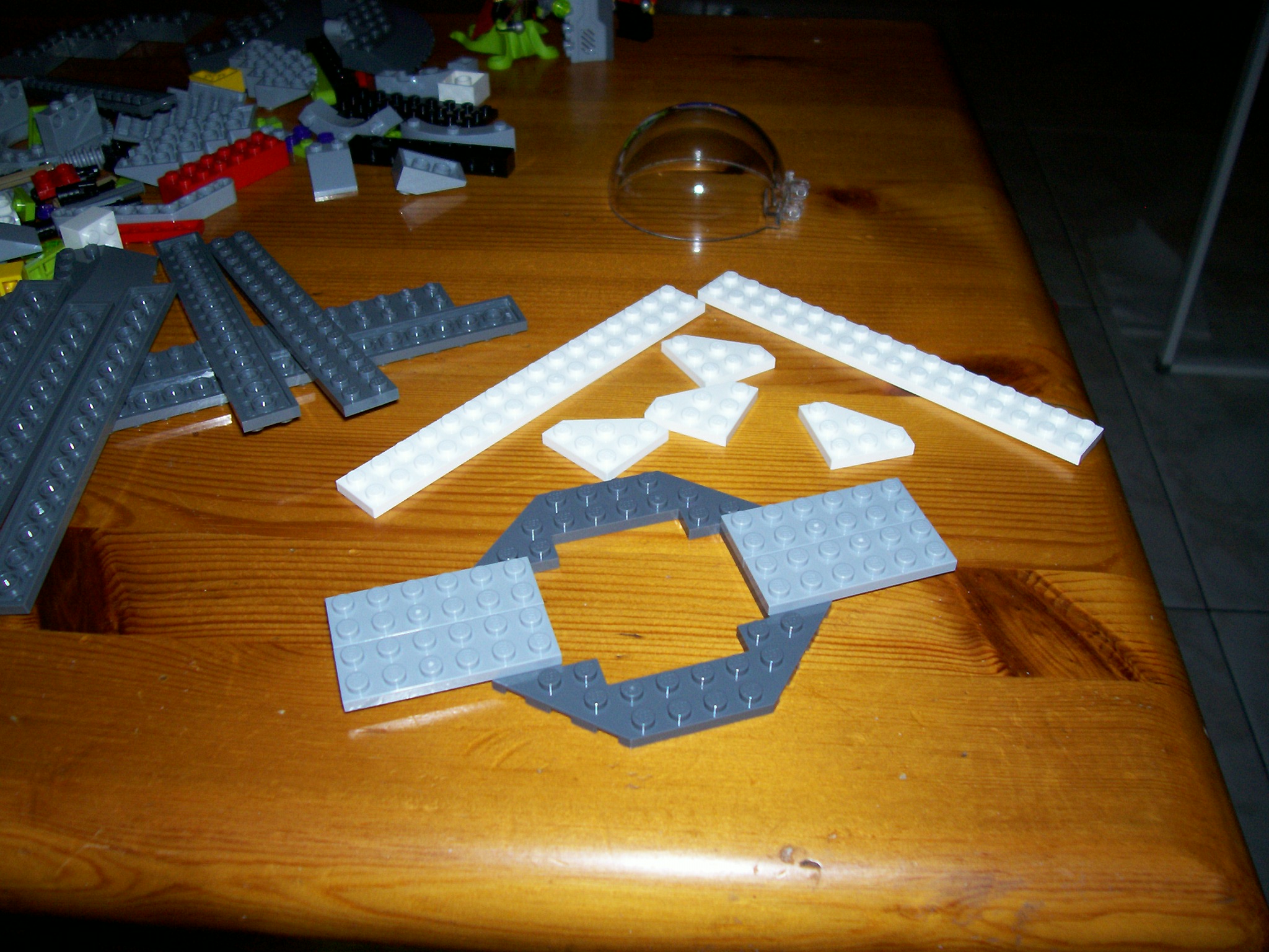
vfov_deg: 41.8
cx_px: 634
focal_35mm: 34
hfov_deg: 54.0
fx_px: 1246
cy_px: 476
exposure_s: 1/64
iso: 80
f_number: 2.7
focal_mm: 5.6
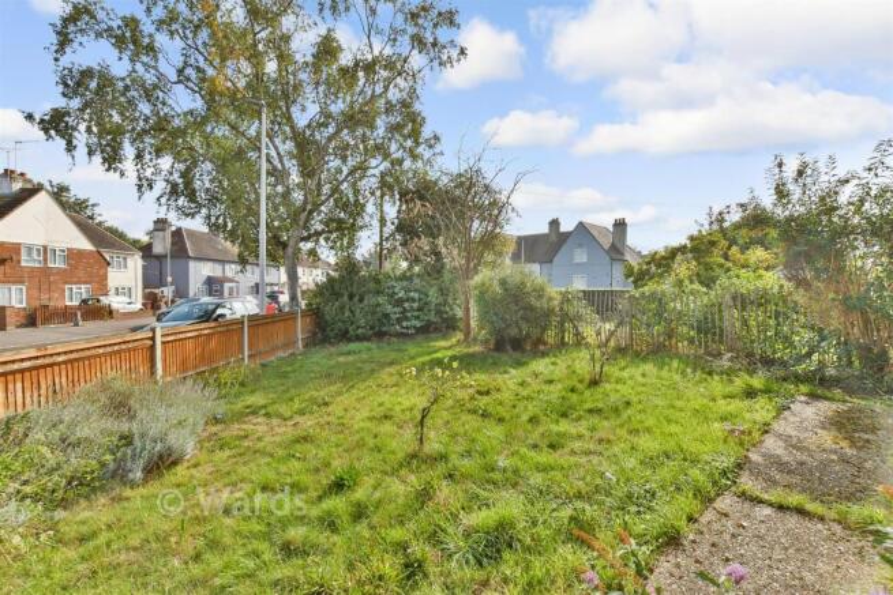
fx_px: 372
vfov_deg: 77.4
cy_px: 298
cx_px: 446
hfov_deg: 100.4
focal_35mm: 15
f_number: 11
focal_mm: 10
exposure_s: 1/500
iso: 800
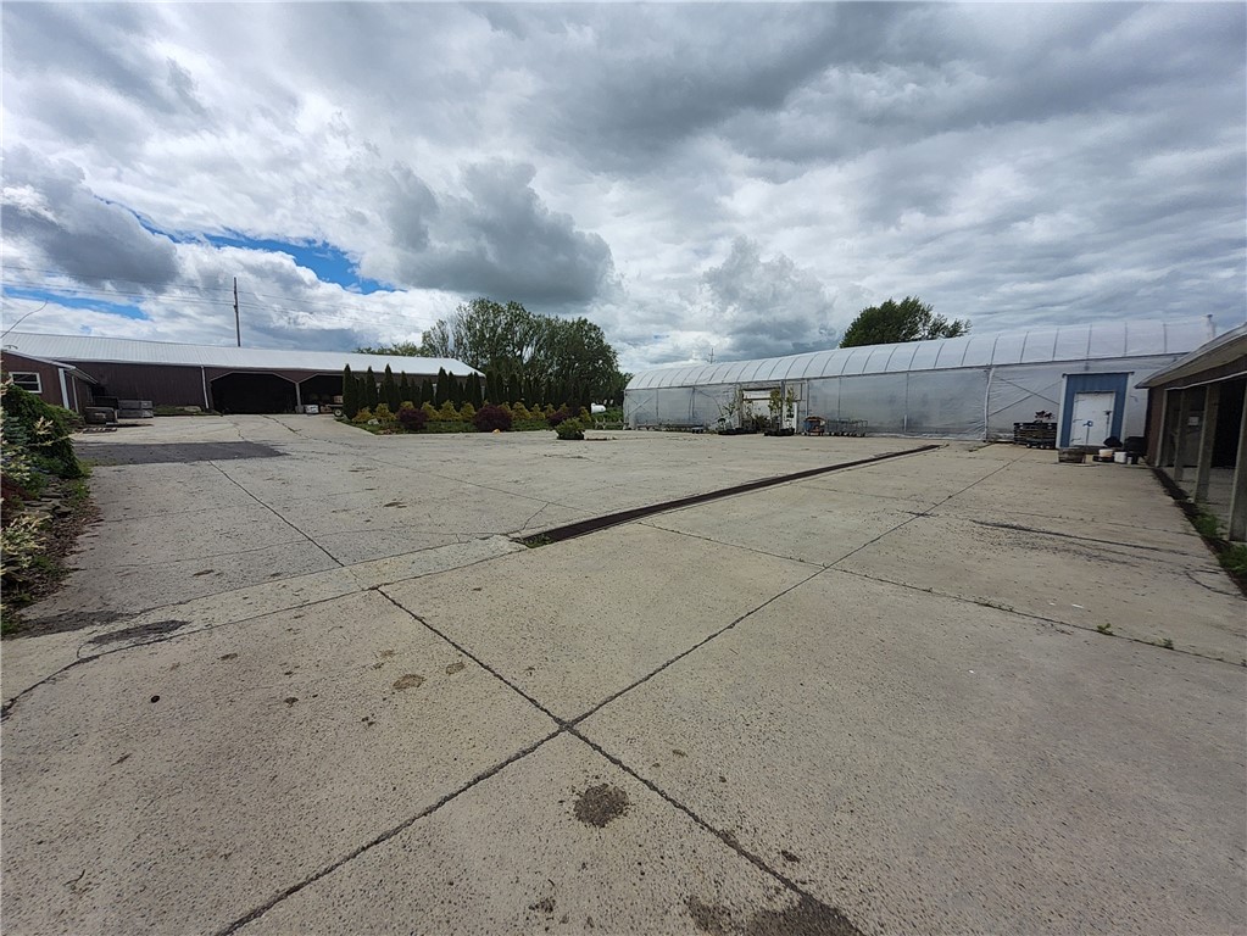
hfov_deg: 106.2
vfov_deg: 90.0
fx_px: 468
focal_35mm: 13
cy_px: 468
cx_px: 624
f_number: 2.2
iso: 32
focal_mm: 1.13
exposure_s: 1/2195
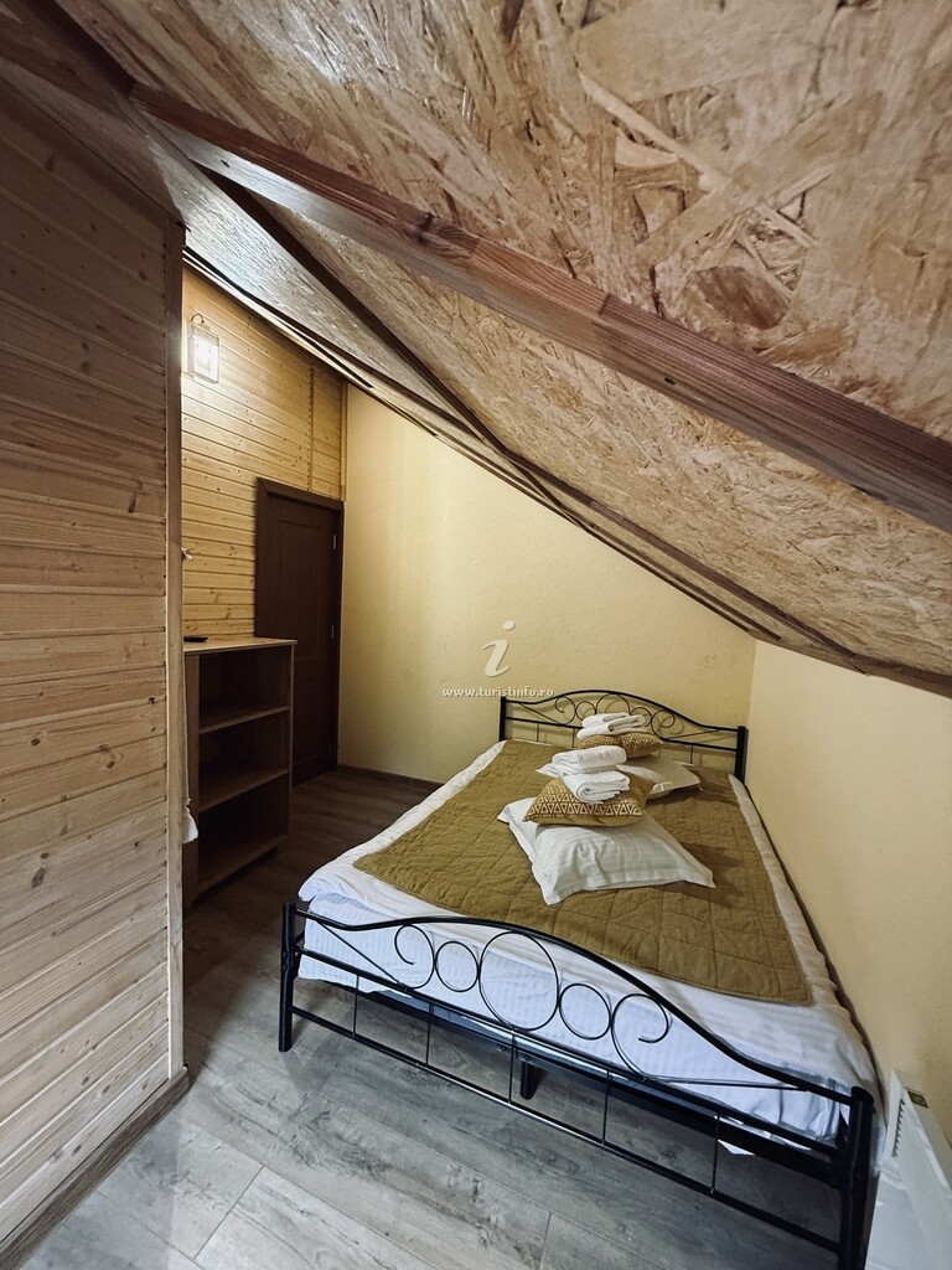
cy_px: 635
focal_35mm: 14
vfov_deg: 102.1
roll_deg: -3.2
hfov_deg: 85.7
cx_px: 476
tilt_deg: -4.1
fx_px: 513
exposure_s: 1/60
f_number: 2.2
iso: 500
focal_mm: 2.22
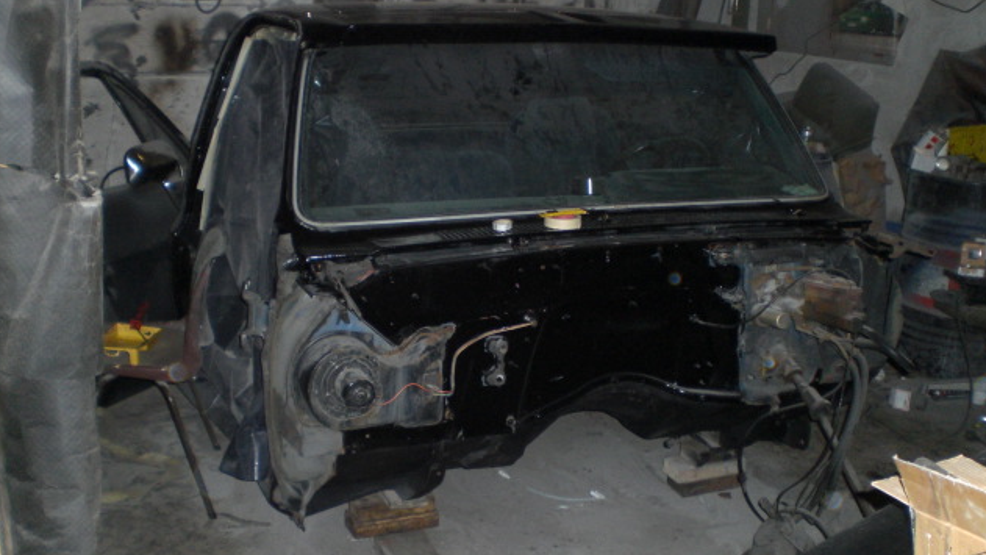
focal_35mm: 42
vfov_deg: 28.3
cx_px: 495
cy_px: 270
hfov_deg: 48.4
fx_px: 1098
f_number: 3.1
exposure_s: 1/60
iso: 200
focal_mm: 6.3
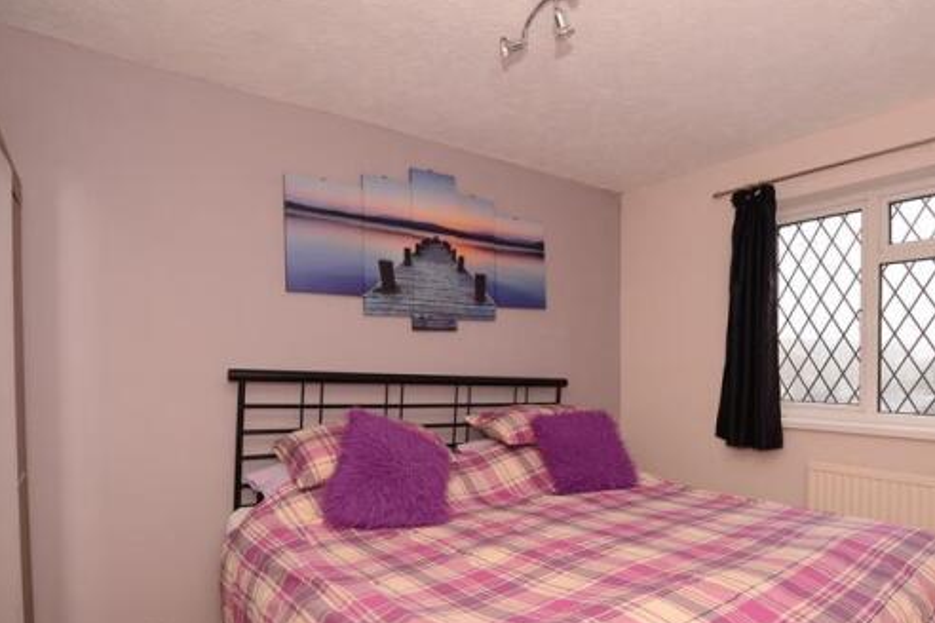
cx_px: 525
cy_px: 377
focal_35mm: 20
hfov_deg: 83.6
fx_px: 519
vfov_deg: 61.3
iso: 400
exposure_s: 1/6
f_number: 6.3
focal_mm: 10
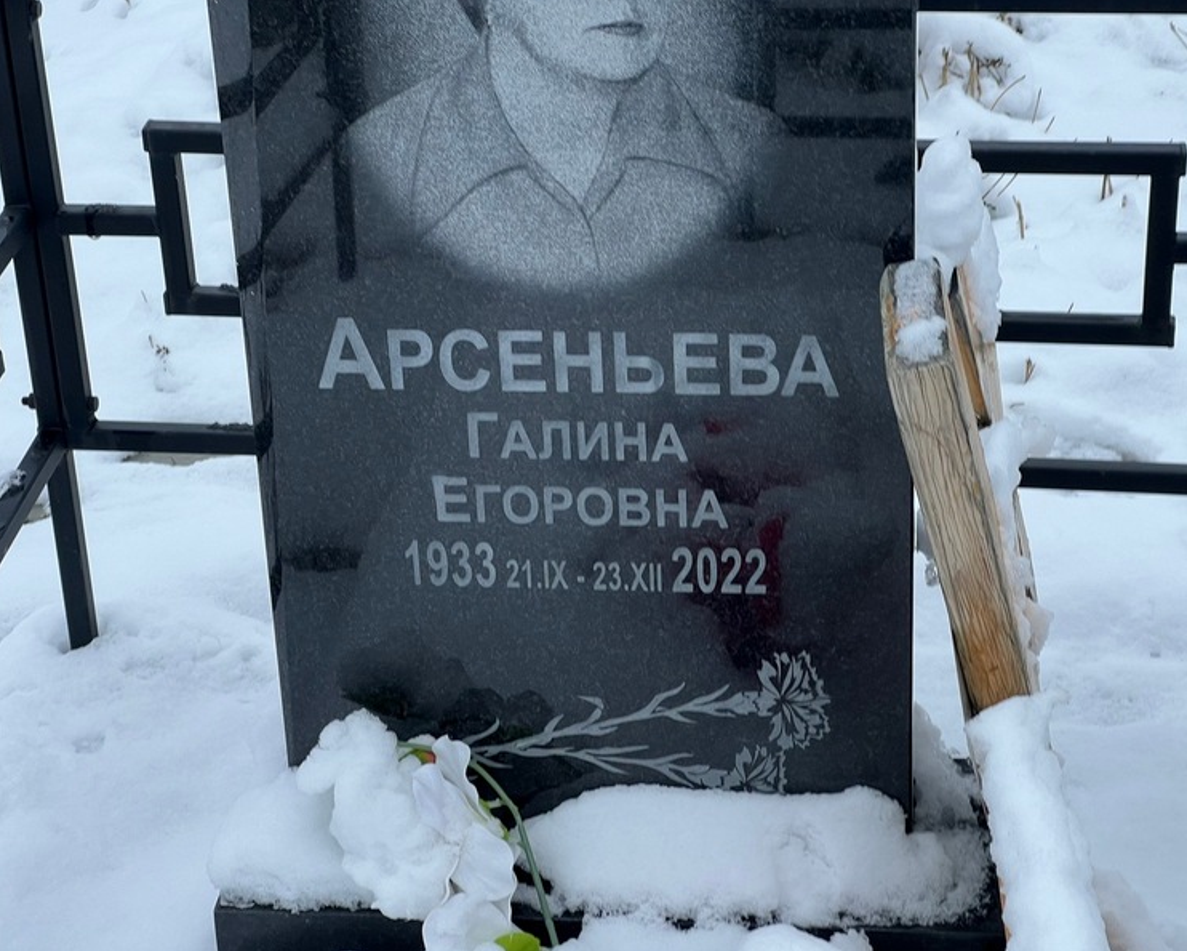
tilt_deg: -23.6
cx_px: 611
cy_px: 476
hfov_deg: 23.6
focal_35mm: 81
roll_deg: +1.5
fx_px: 2846
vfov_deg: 19.0
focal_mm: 9
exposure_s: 1/99
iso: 40
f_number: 2.8
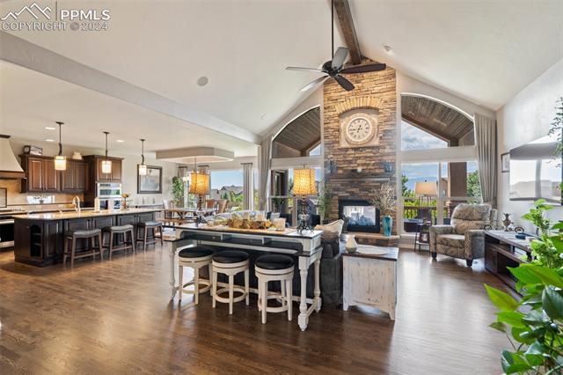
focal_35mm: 16
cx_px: 282
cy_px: 188
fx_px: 250
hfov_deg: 96.8
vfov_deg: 73.7
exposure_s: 1/2.5
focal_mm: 16
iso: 200
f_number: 7.1
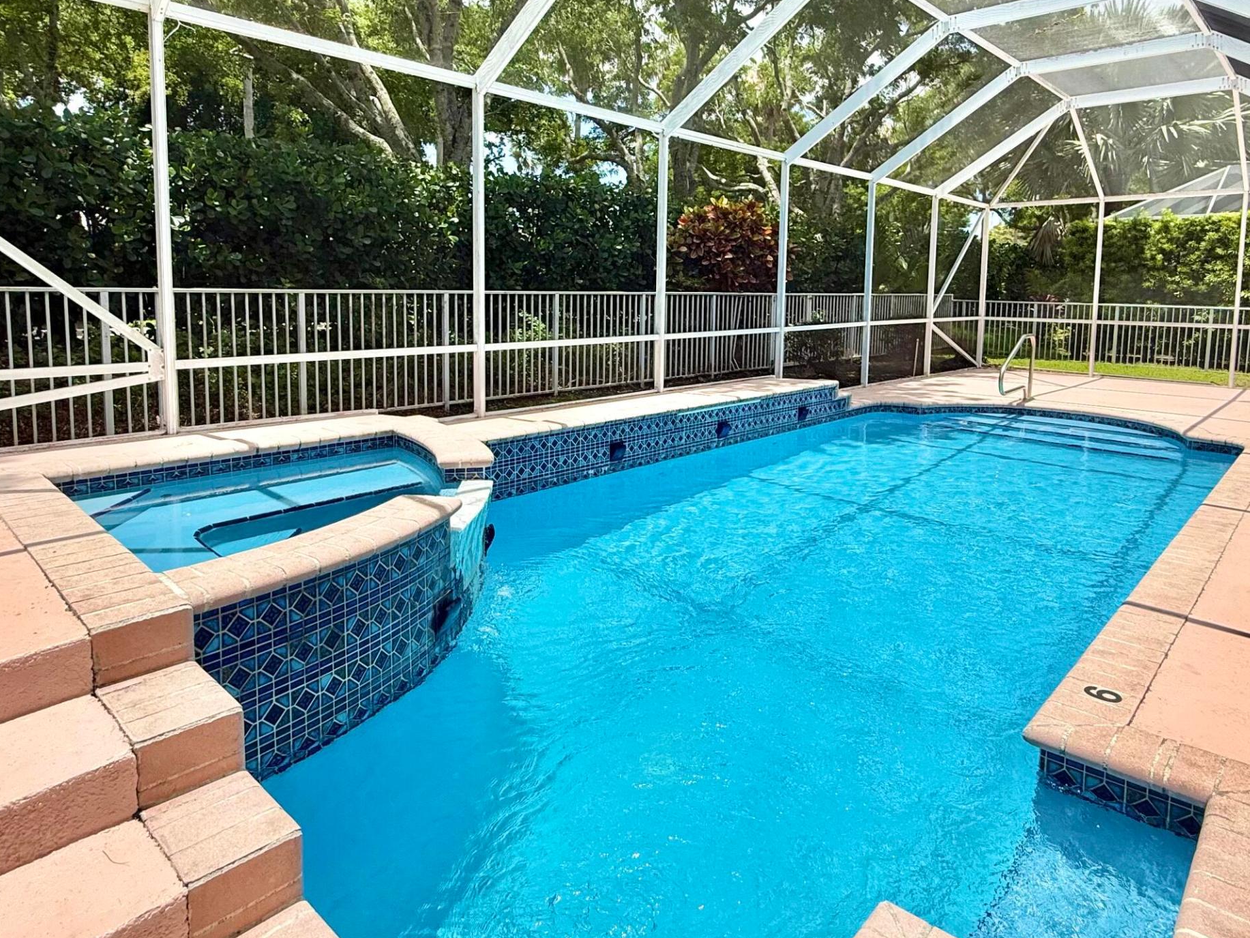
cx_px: 639
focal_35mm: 22
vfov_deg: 60.4
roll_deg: -1.0
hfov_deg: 76.4
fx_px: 794
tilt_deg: -4.4
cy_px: 359
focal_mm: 2.22
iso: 50
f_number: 2.2
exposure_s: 1/1189
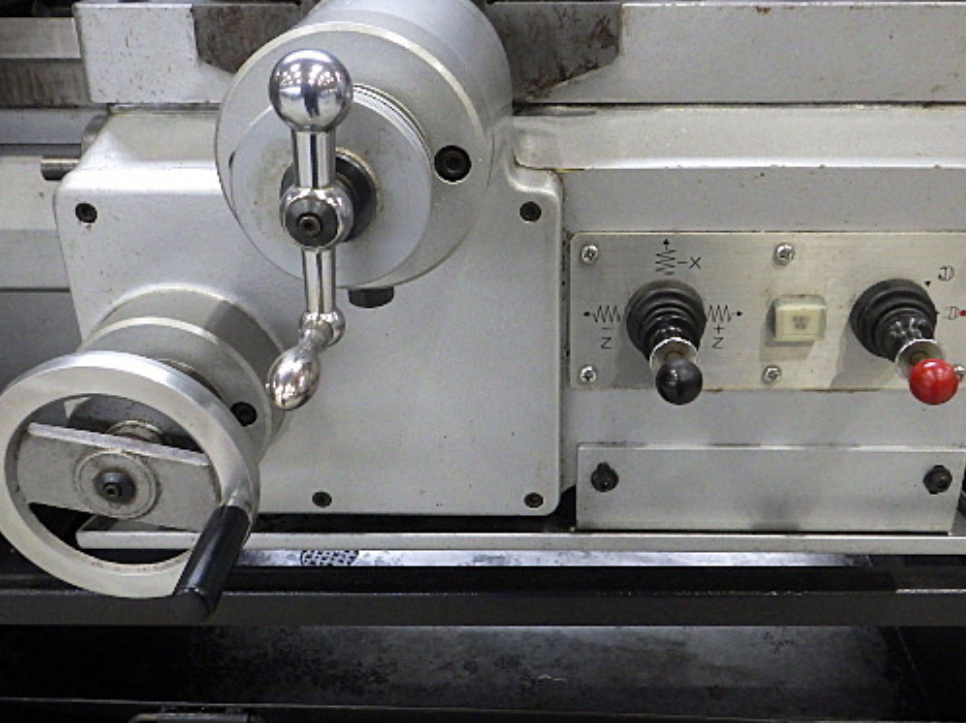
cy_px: 331
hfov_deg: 51.3
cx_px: 541
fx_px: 1004
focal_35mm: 36
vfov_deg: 39.6
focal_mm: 5
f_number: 3.5
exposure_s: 1/45
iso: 1000
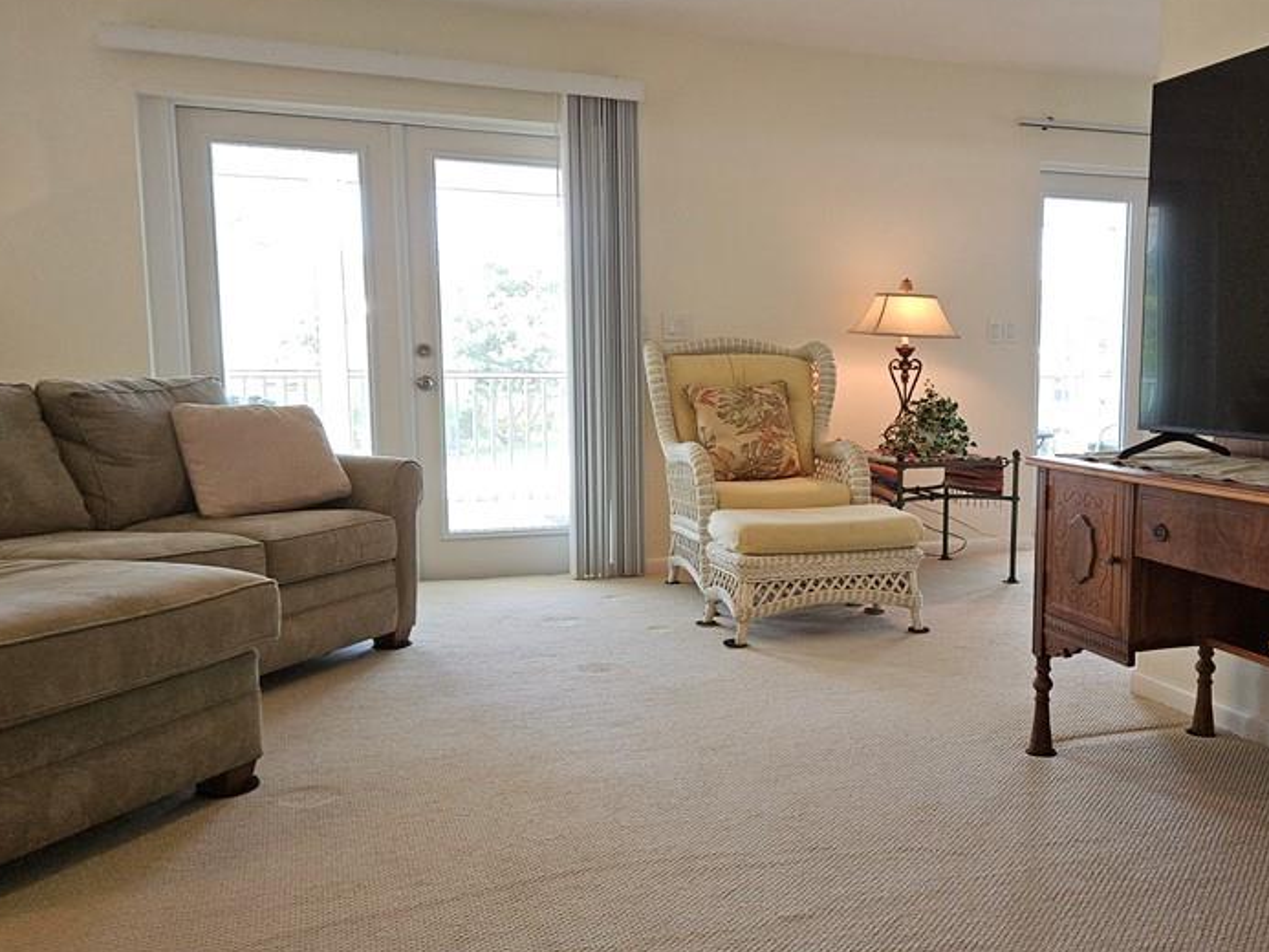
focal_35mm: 34
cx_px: 820
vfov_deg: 41.8
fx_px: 1247
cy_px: 500
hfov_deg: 53.1
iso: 80
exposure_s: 1/60
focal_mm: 5.4
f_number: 1.8
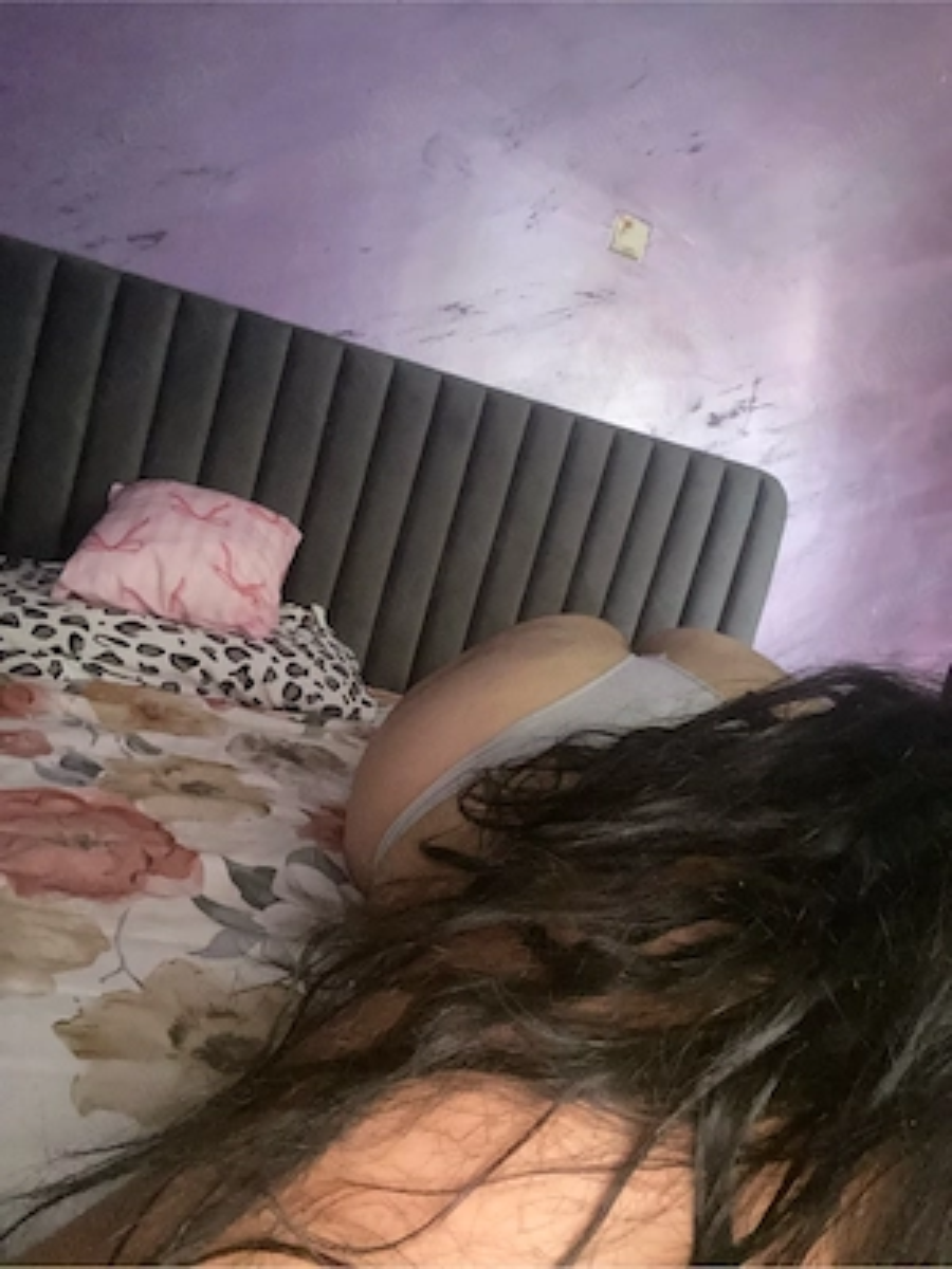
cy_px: 634
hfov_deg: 58.9
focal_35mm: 23
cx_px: 476
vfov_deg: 73.9
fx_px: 843
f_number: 2.2
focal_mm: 2.71
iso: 800
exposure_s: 1/16
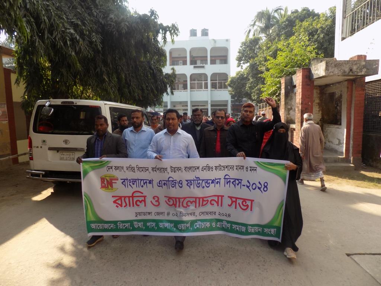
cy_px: 143
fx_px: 253
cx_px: 190
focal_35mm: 23
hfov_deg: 73.9
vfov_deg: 58.9
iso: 80
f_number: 3.1
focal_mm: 4
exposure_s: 1/320
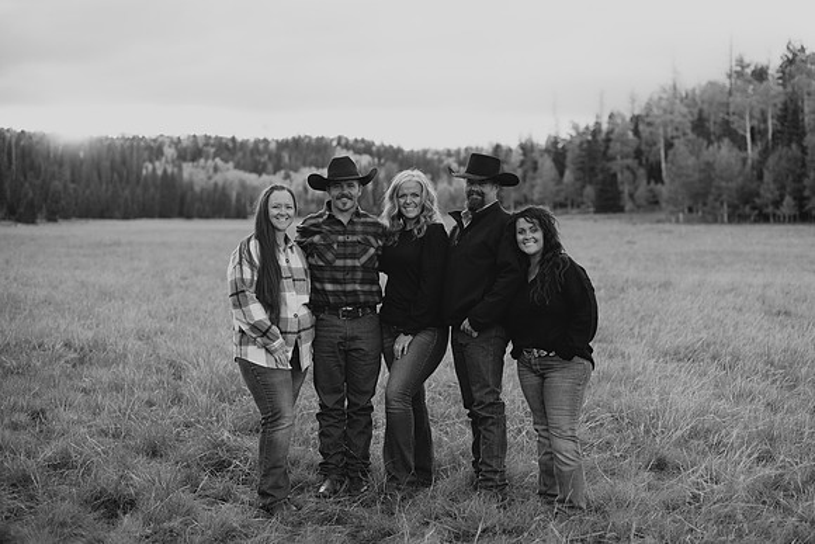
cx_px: 454
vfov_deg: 24.3
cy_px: 279
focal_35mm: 56
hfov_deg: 35.8
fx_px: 1262
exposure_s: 1/320
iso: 160
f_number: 2.2
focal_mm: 50
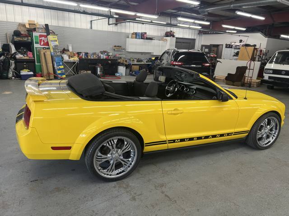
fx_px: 217
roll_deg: -2.9
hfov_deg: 67.3
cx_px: 144
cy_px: 108
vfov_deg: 53.1
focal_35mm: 26
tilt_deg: -16.4
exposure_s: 1/120
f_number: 1.5
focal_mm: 5.7
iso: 100
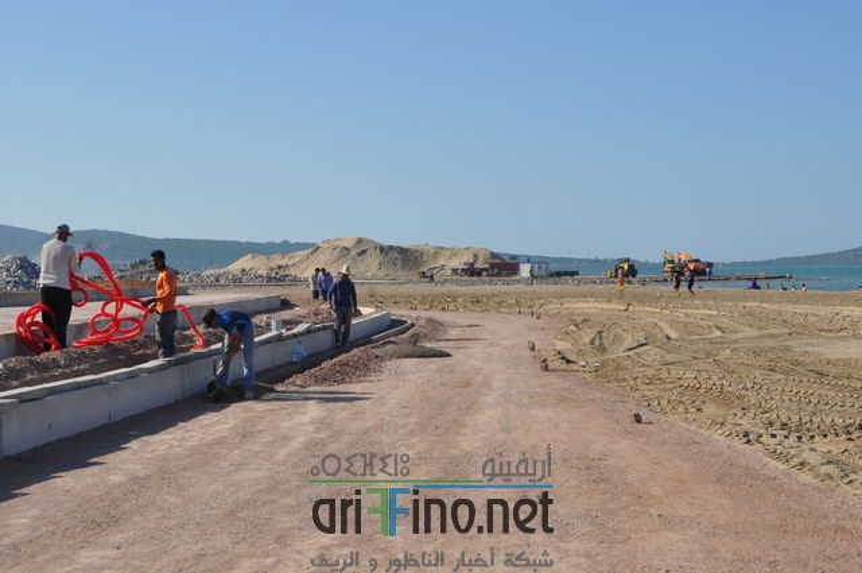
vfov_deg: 22.6
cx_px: 431
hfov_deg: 33.4
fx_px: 1435
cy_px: 286
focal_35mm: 60
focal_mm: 40
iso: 200
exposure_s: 1/400
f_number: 10
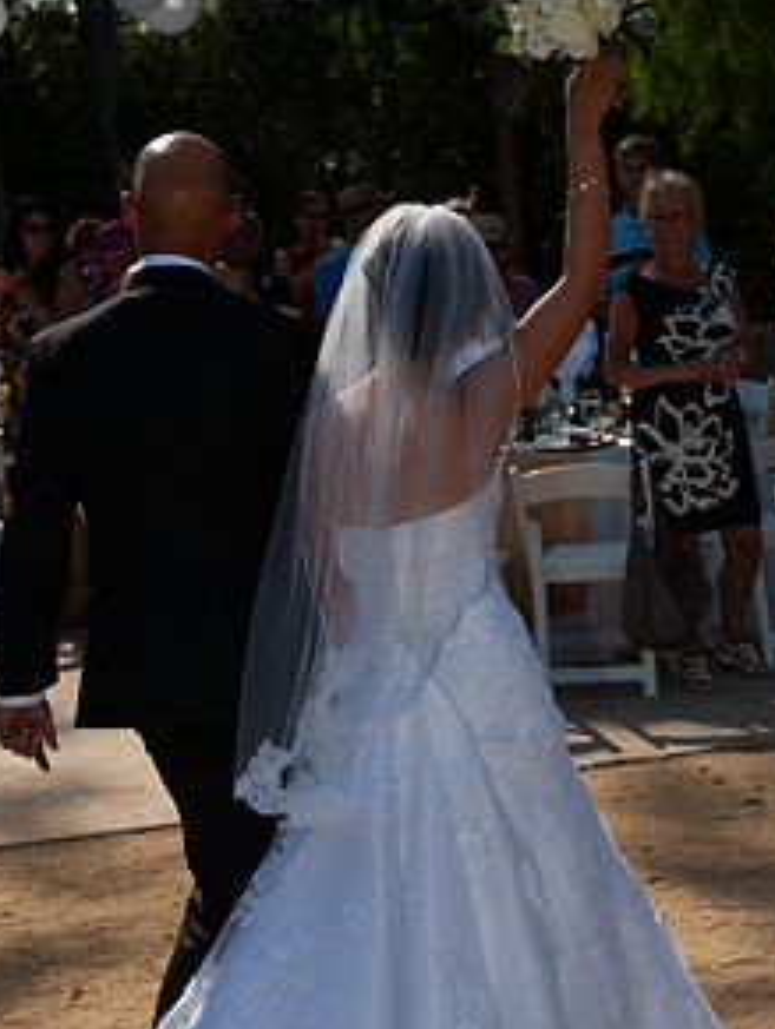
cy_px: 647
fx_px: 2562
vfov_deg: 22.7
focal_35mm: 86
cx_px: 391
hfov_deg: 17.2
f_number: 3.5
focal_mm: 58
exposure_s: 1/4000
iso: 200
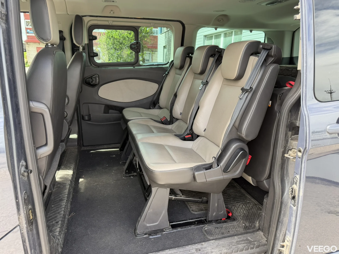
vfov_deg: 56.8
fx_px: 235
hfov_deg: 71.6
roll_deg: -1.1
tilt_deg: -16.6
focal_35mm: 24
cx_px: 170
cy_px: 127
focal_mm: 6.76
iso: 100
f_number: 1.78
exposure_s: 1/428
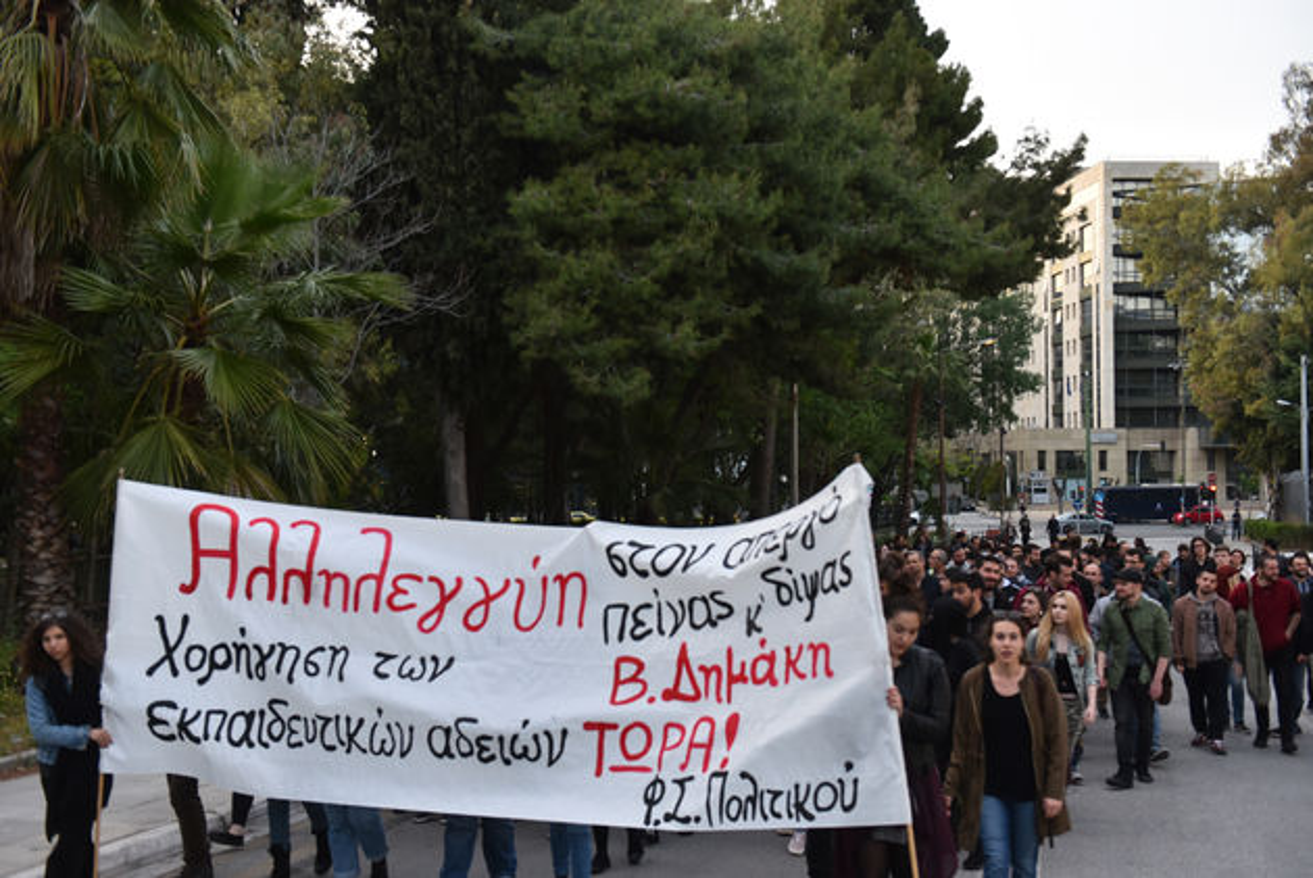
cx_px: 656
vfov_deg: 33.5
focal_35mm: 40
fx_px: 1460
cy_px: 439
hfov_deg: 48.4
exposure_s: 1/320
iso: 800
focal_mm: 40
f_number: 3.2
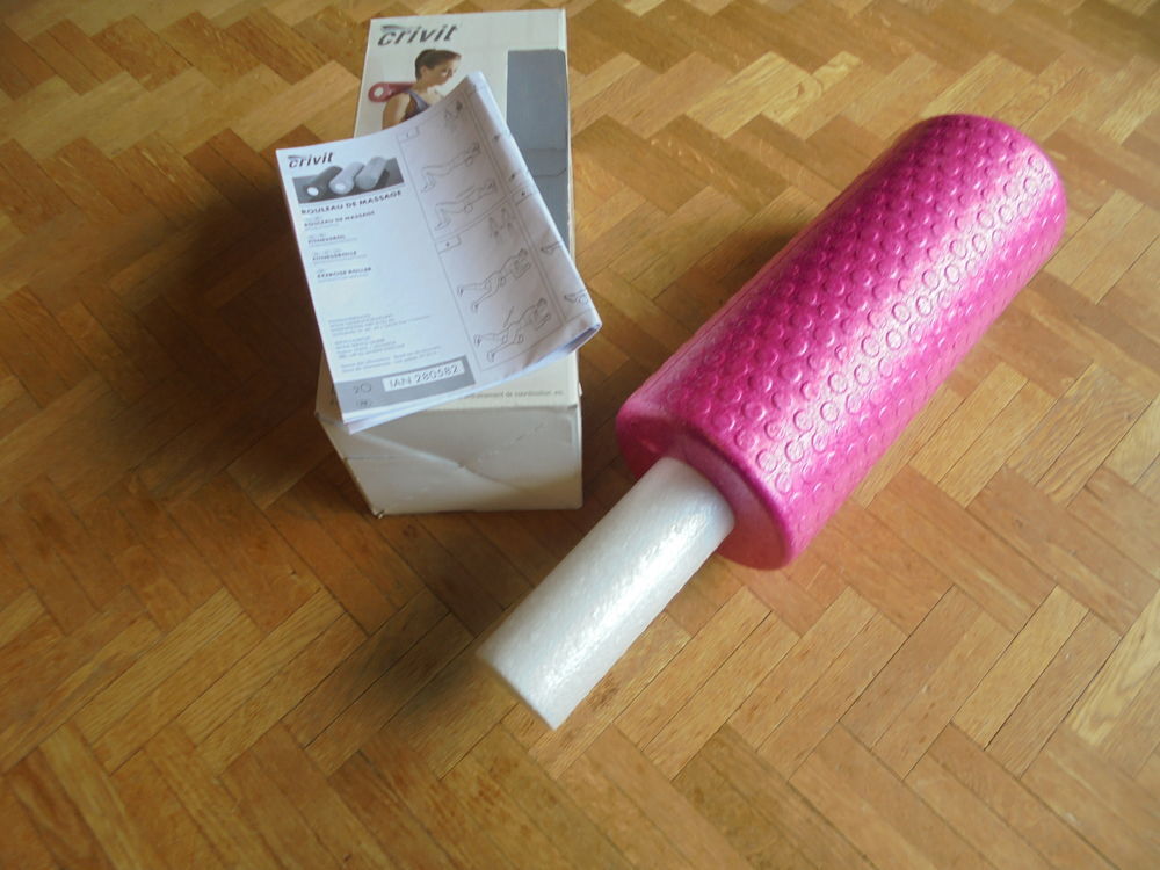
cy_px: 435
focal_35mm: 26
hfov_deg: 67.3
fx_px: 871
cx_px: 580
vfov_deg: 53.1
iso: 100
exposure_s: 1/60
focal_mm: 4.6
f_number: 3.5
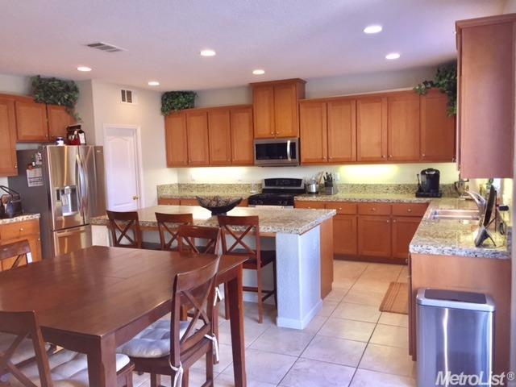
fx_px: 432
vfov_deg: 48.2
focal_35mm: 29
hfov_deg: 61.7
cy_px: 194
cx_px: 258
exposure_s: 1/30
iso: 40
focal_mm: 4.15
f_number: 2.2
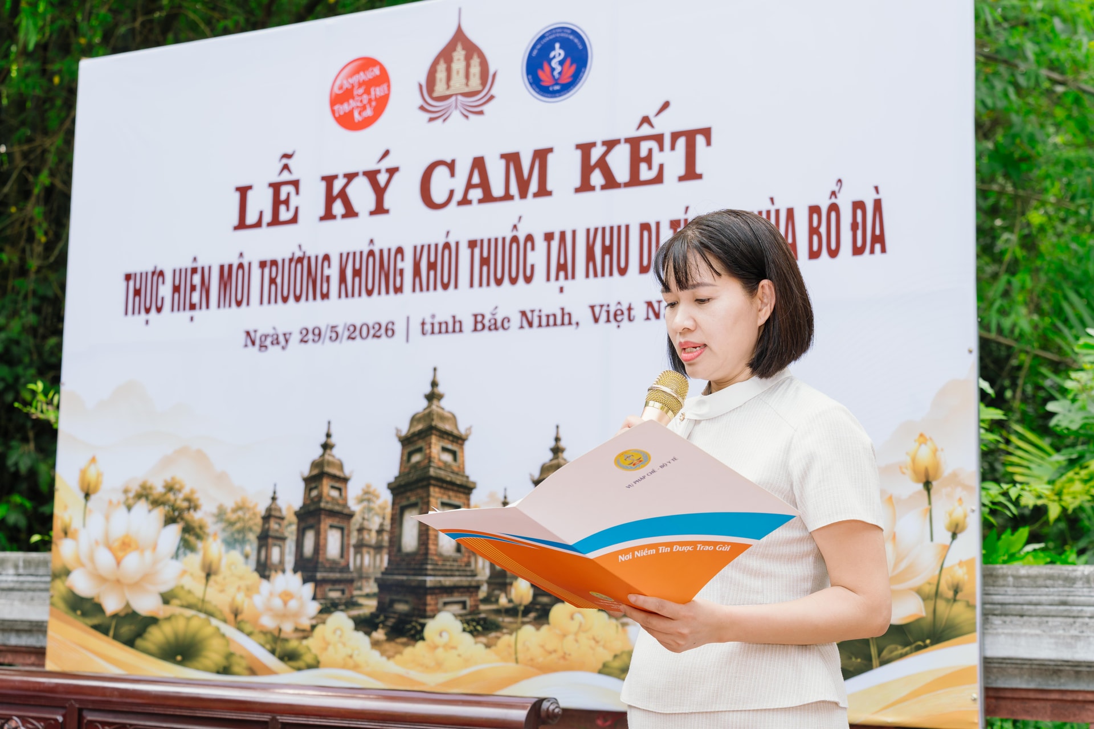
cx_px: 547
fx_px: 1793
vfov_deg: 23.0
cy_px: 364
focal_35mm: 59
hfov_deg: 33.9
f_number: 5
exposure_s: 1/160
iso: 160
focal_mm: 59
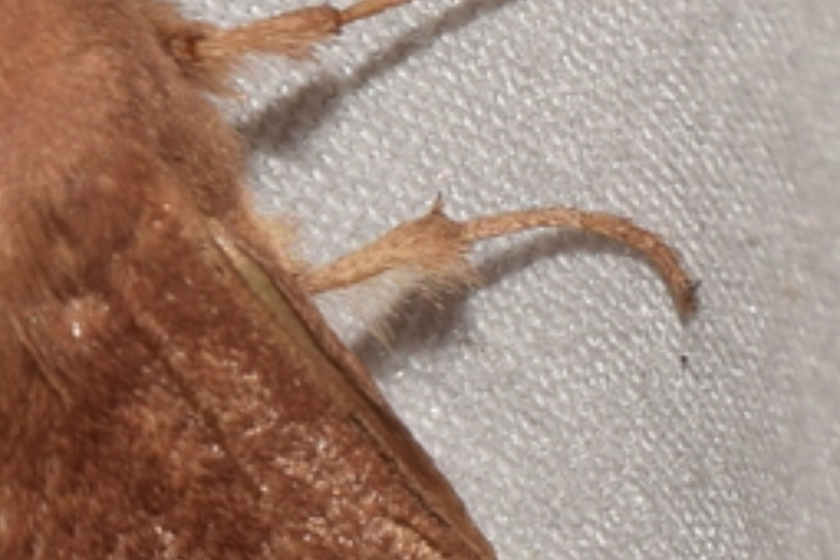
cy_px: 425
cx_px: 28
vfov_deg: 1.7
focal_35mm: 791
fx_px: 18455
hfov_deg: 2.6
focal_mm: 140
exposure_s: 1/160
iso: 100
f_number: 13
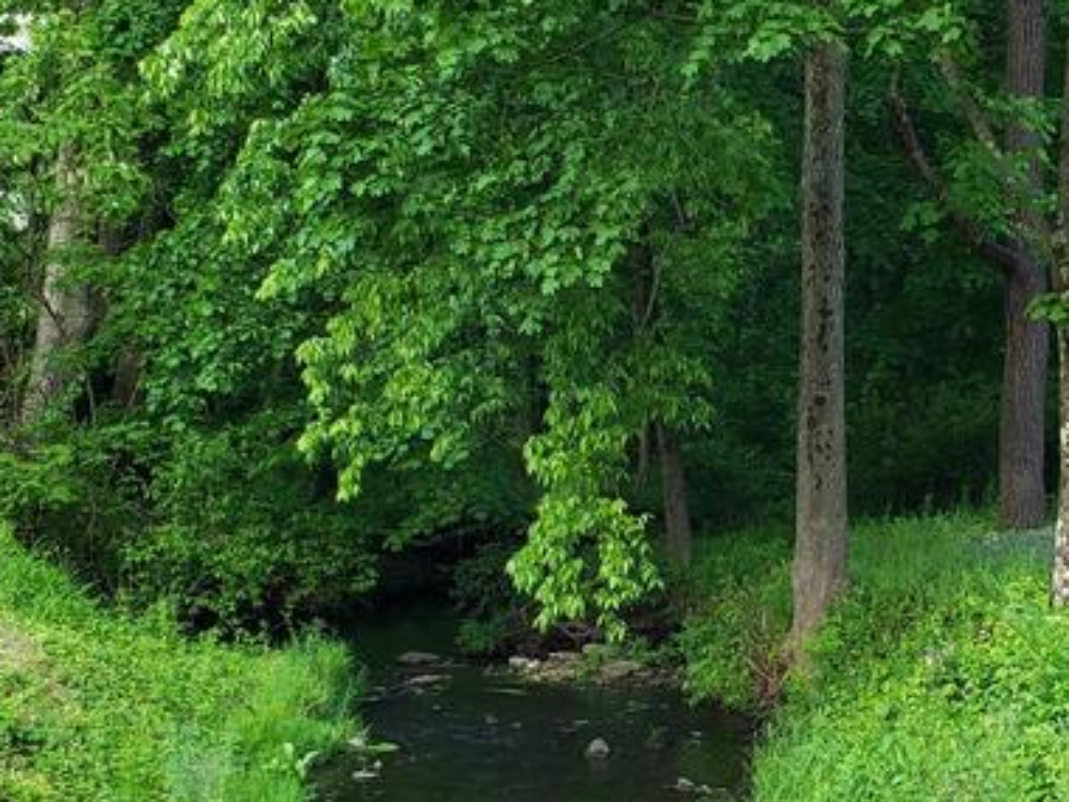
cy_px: 470
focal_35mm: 70
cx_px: 813
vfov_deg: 21.0
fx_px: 2162
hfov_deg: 27.4
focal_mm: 4.3
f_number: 2.4
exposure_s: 1/60
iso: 80
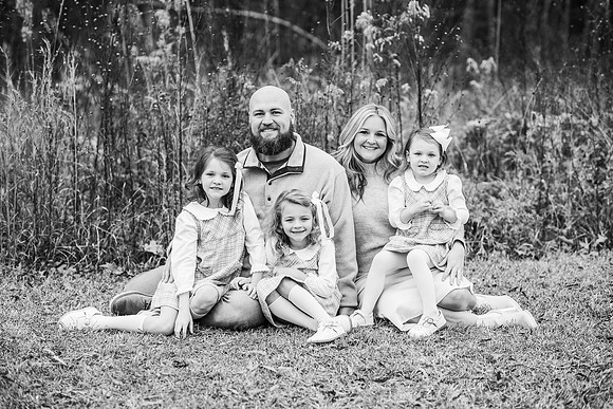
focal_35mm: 85
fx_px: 1448
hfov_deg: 23.9
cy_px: 204
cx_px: 306
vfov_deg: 16.1
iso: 250
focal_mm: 85
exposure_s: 1/400
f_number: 2.5
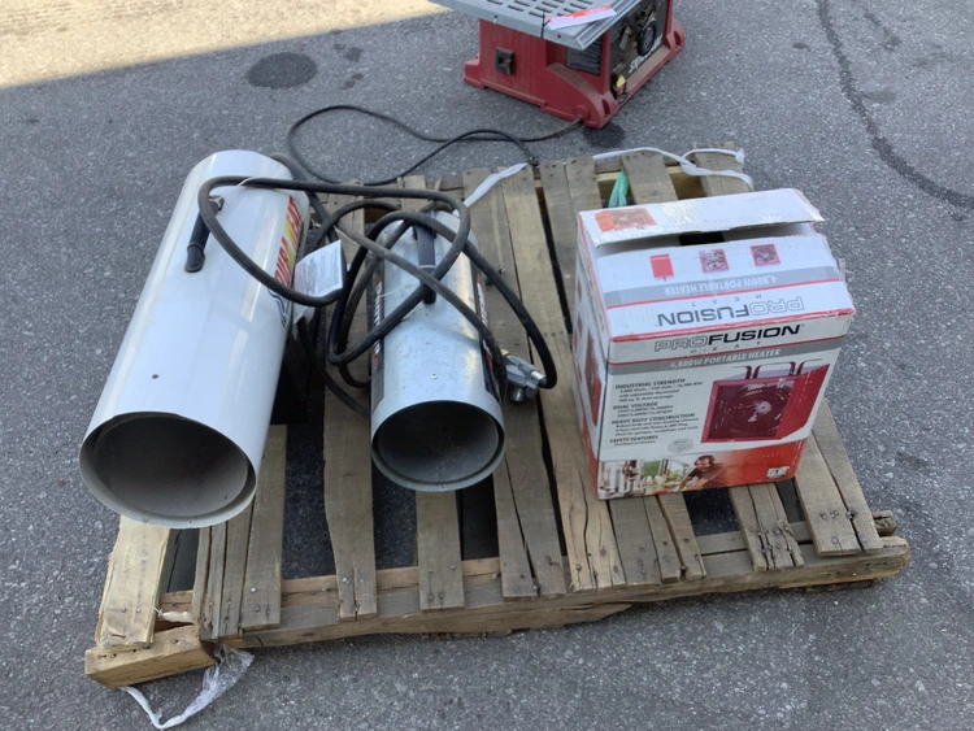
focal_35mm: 31
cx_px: 487
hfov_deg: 58.3
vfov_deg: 45.5
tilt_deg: -48.8
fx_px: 873
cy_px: 366
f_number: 2.4
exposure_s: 1/241
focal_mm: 3.3
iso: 25
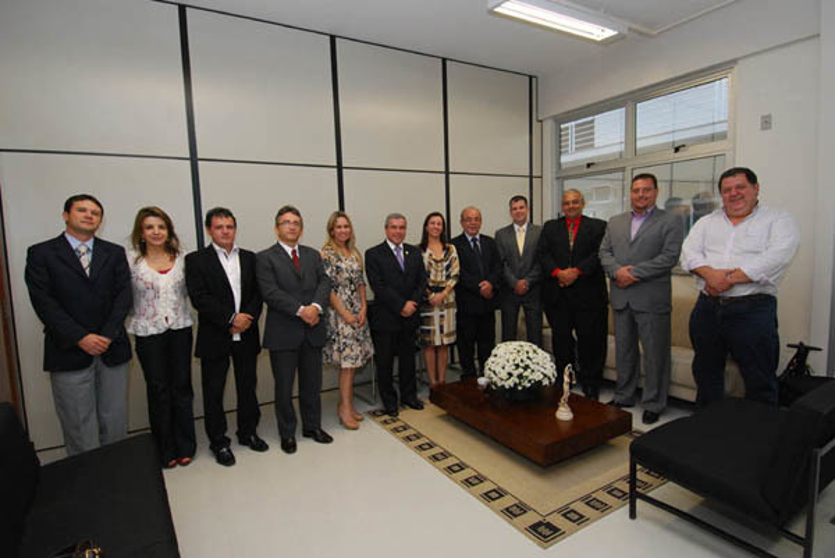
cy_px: 279
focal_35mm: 20
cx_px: 418
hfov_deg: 85.4
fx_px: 453
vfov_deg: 63.3
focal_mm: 13
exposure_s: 1/60
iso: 800
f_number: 7.1
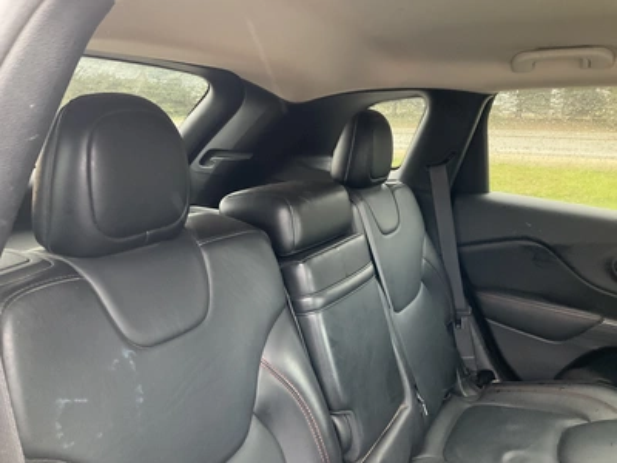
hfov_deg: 61.7
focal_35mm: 29
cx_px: 308
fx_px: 517
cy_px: 232
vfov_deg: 48.2
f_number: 1.8
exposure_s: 1/47
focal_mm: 3
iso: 320
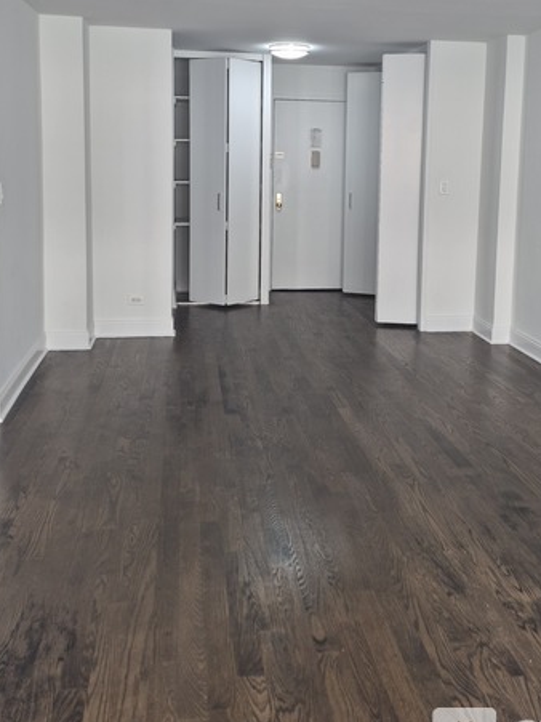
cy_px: 238
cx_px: 291
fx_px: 709
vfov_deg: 52.9
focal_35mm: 34
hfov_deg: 41.7
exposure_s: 1/120
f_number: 1.8
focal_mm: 5.4
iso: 100
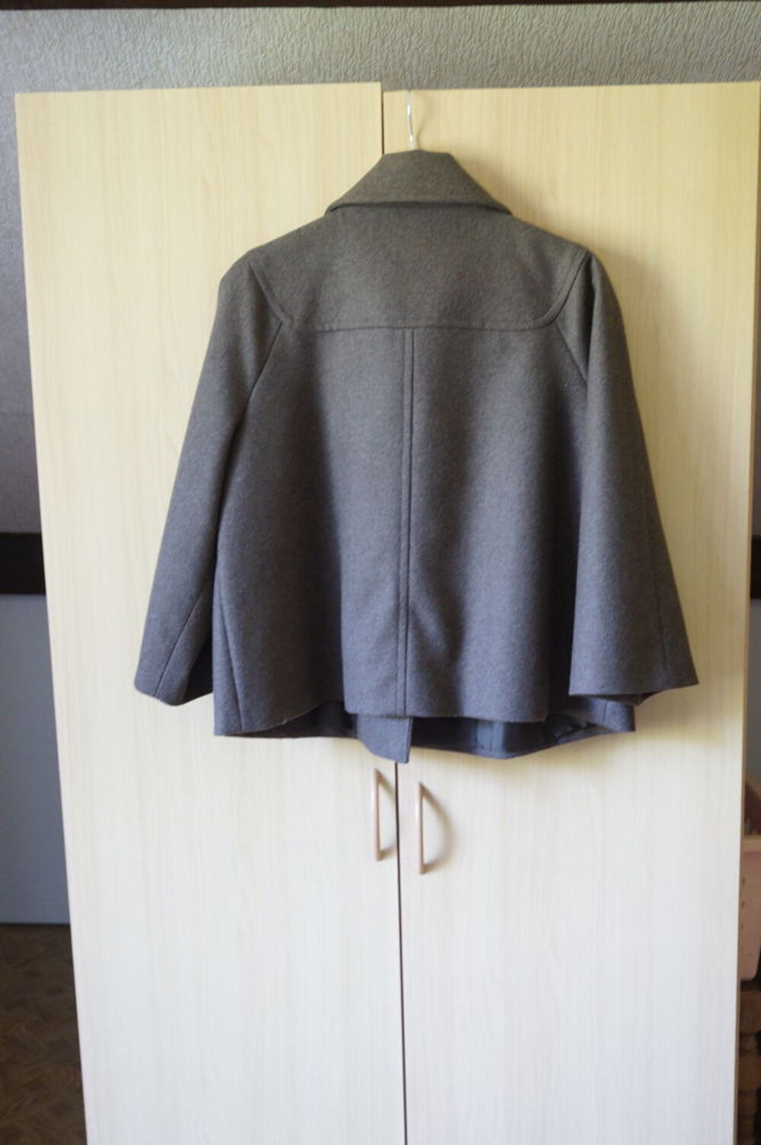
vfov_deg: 48.0
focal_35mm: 40
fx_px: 1288
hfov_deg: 32.9
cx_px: 380
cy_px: 572
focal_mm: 27
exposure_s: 1/30
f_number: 4.5
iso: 1600
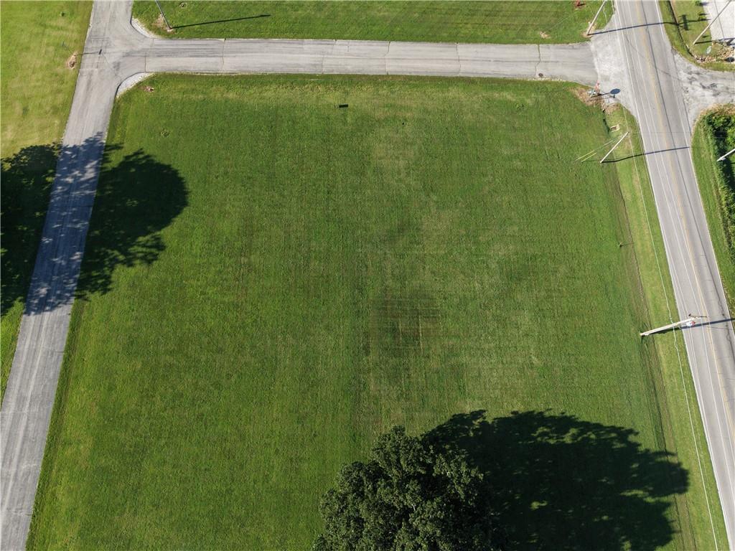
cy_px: 276
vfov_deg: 56.8
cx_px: 368
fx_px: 510
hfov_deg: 71.6
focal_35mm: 24
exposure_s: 1/1600
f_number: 1.8
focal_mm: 8.67
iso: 100
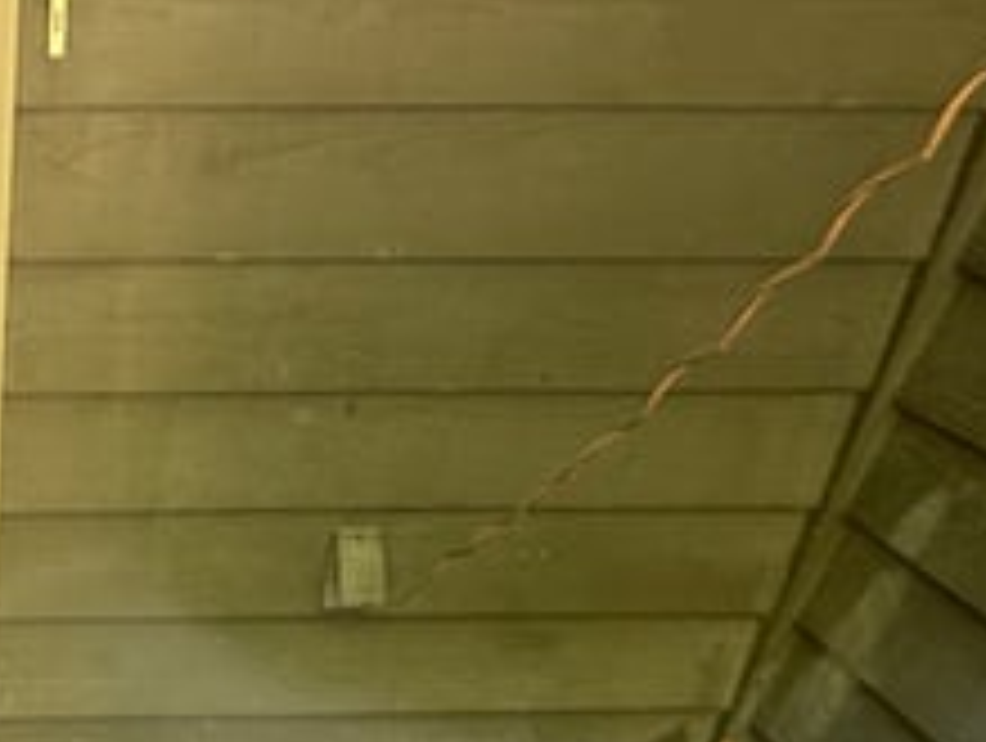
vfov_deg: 24.2
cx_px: -72
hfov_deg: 34.2
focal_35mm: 49
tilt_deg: -41.7
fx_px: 1398
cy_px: 1075
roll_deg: -0.3
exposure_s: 1/121
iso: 200
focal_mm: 2.22
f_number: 2.2
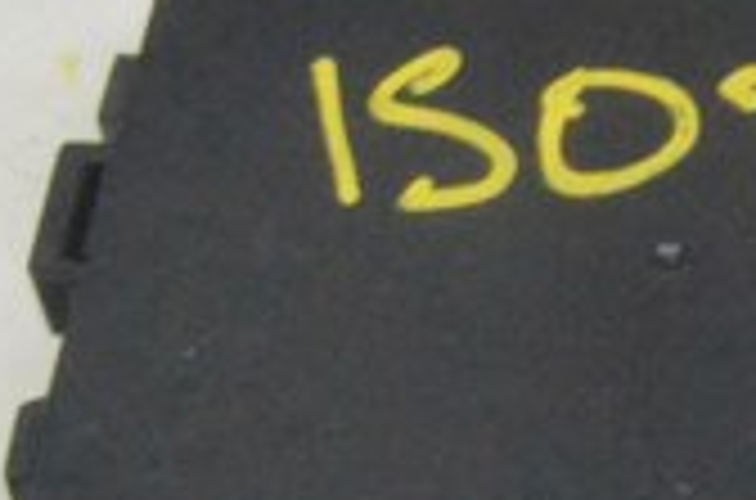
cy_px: 660
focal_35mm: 275
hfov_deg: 7.3
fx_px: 5759
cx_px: 1413
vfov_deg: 4.9
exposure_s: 1/20
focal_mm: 30
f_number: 20
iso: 6400
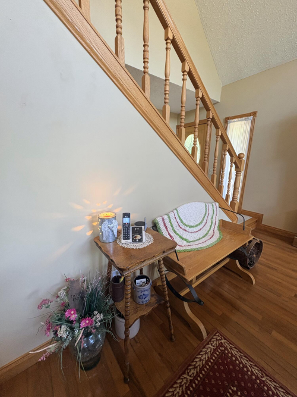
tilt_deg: -13.5
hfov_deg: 85.7
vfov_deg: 102.1
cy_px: 198
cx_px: 148
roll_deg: -0.7
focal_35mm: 14
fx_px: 160
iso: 160
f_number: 2.2
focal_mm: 2.22
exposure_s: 1/60
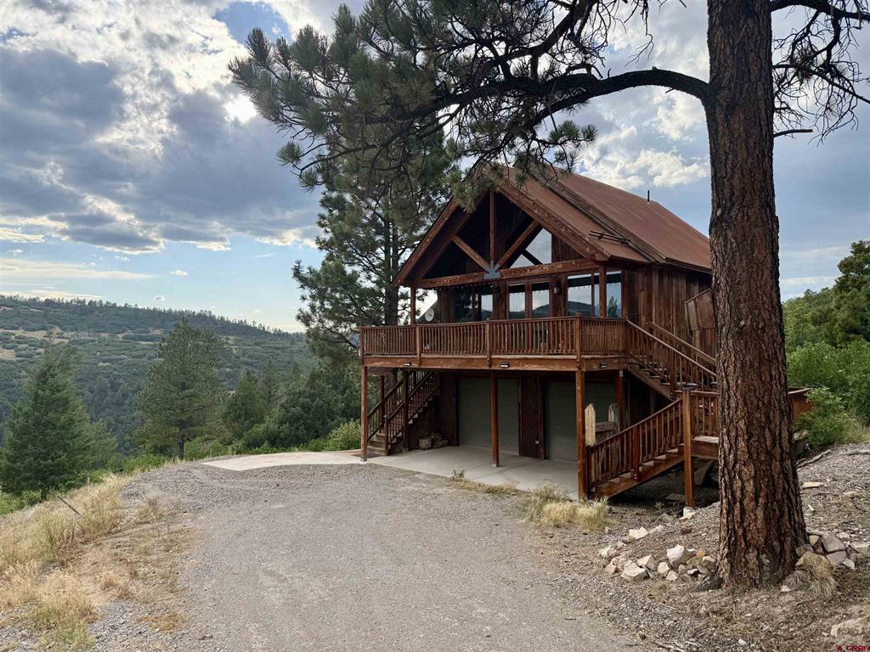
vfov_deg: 56.8
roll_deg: +0.2
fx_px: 603
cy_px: 326
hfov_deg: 71.6
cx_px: 435
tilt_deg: +1.6
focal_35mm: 24
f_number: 1.78
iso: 100
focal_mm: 6.76
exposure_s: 1/2703
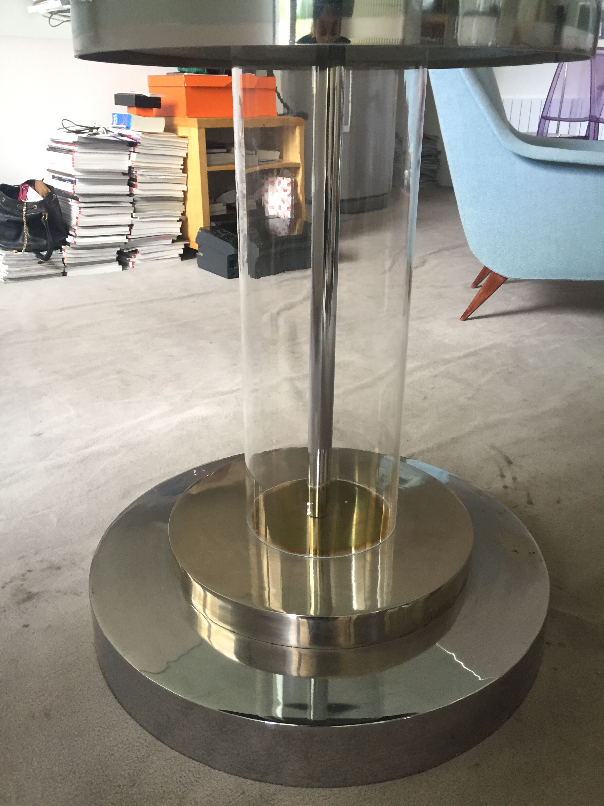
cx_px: 302
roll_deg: +0.3
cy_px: 403
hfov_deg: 48.2
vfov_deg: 61.7
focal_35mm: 29
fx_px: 675
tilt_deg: -23.0
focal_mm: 4.15
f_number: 2.2
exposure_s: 1/33
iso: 80
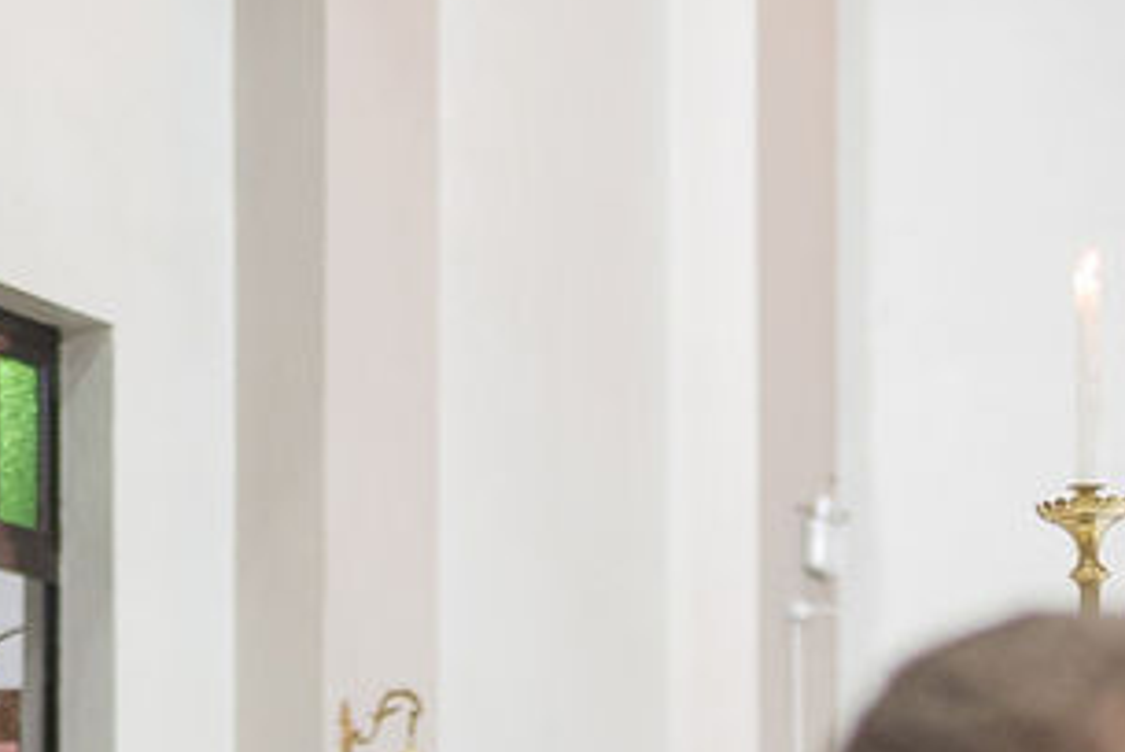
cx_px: 387
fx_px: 5630
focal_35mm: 180
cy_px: 1170
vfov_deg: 7.5
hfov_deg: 11.4
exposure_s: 1/160
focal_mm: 35
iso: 1000
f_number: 2
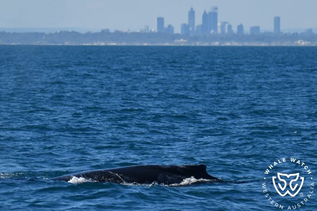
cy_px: 106
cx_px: 158
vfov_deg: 5.7
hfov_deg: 8.6
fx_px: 2112
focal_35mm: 240
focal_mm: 240
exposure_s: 1/8000
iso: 900
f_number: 5.6
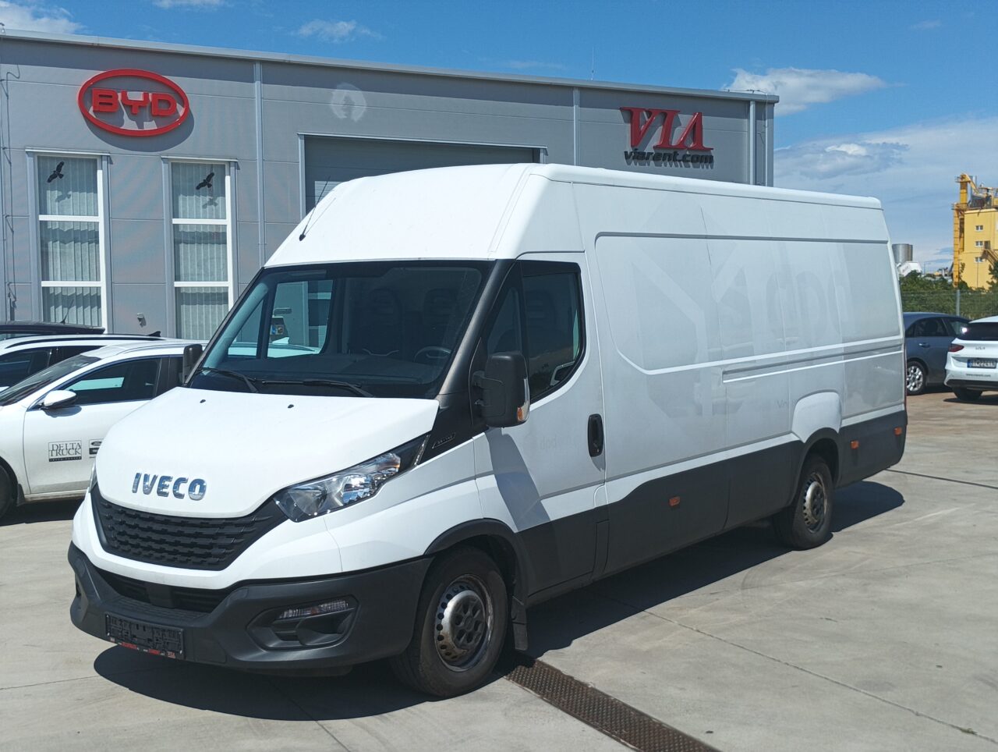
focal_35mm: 43
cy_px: 376
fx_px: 1242
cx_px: 499
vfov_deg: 33.7
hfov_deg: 43.8
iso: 53
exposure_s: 1/1144
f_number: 1.8
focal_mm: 4.26
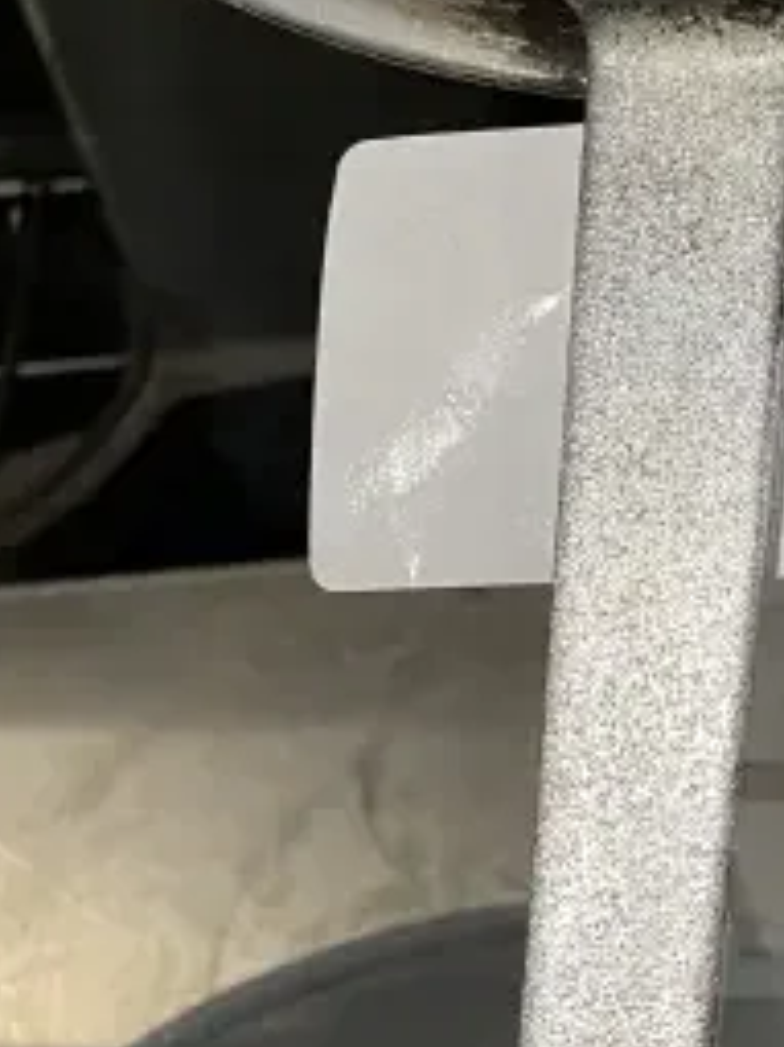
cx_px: 1088
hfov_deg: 16.5
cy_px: 671
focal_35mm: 83
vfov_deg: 23.5
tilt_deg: -51.6
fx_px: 2509
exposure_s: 1/65
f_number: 1.8
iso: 125
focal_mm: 4.25
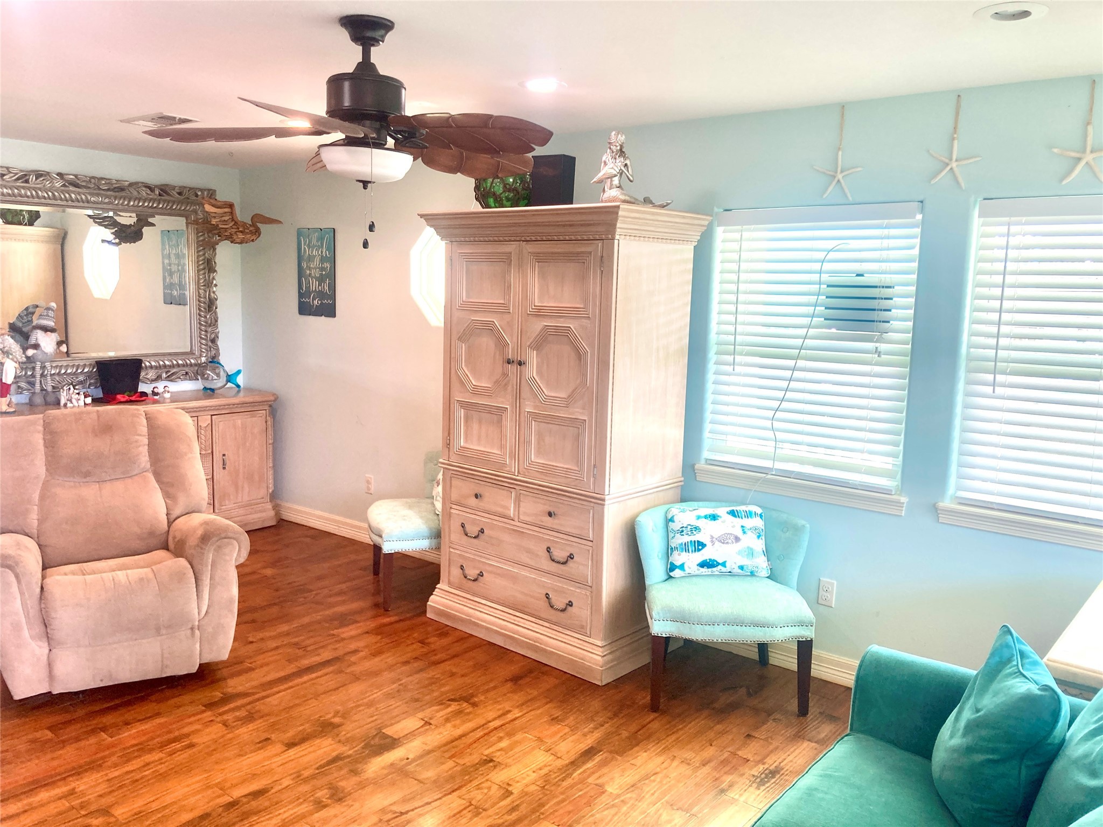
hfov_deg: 63.4
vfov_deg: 49.7
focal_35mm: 28
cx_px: 552
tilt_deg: -7.0
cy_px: 414
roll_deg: -1.4
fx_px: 892
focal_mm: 3.99
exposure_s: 1/60
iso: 50
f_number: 1.8
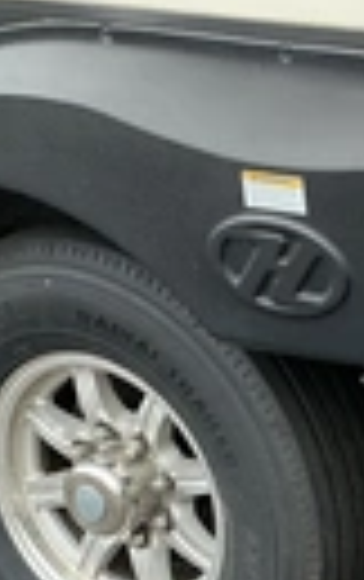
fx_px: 1455
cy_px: 450
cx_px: 454
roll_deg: +0.1
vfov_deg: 22.3
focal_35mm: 92
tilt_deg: -20.5
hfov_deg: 13.8
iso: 25
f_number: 1.8
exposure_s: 1/333
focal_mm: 3
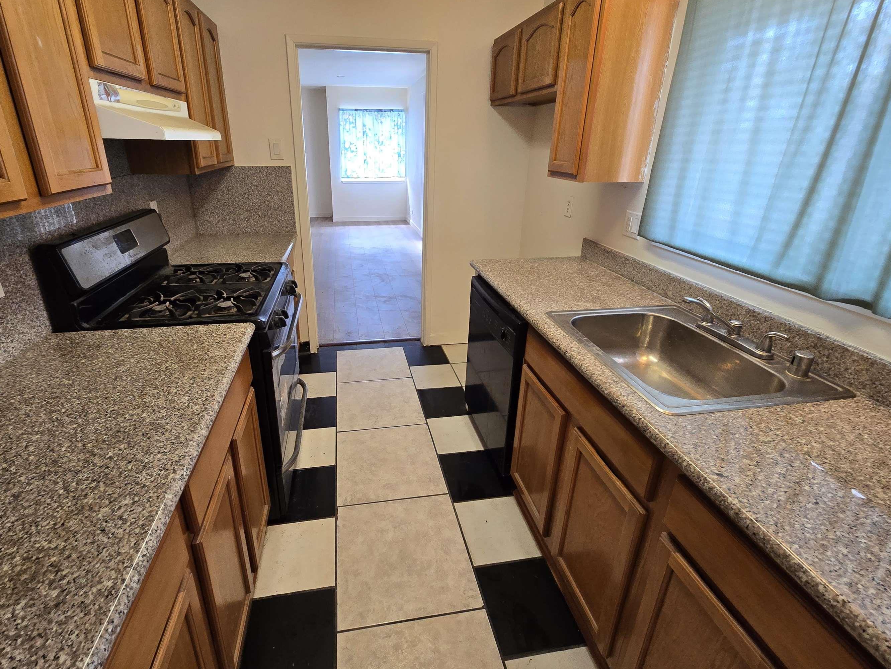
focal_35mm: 15
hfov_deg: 98.0
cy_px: 291
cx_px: 412
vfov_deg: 81.3
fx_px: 386
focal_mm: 2.2
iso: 160
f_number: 2.2
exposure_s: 1/60
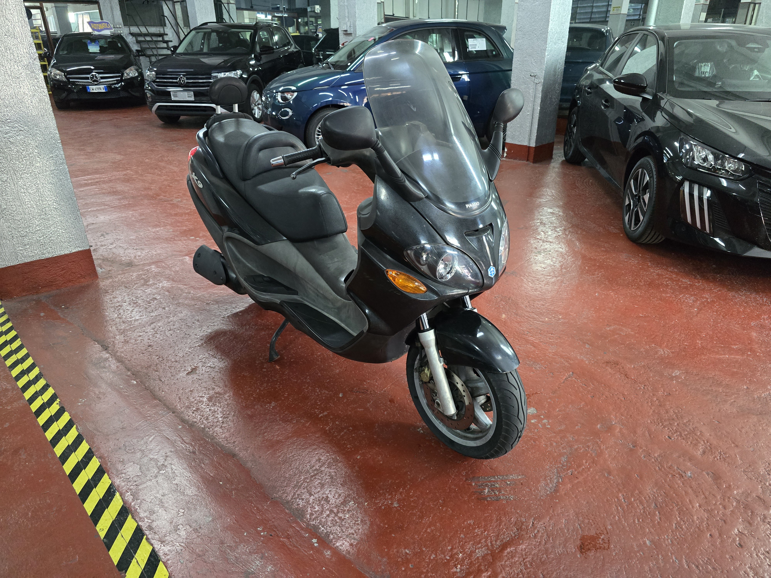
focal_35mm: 23
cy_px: 289
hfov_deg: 73.9
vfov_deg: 58.9
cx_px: 386
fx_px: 512
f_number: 1.7
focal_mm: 6.3
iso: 1600
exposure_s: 1/100
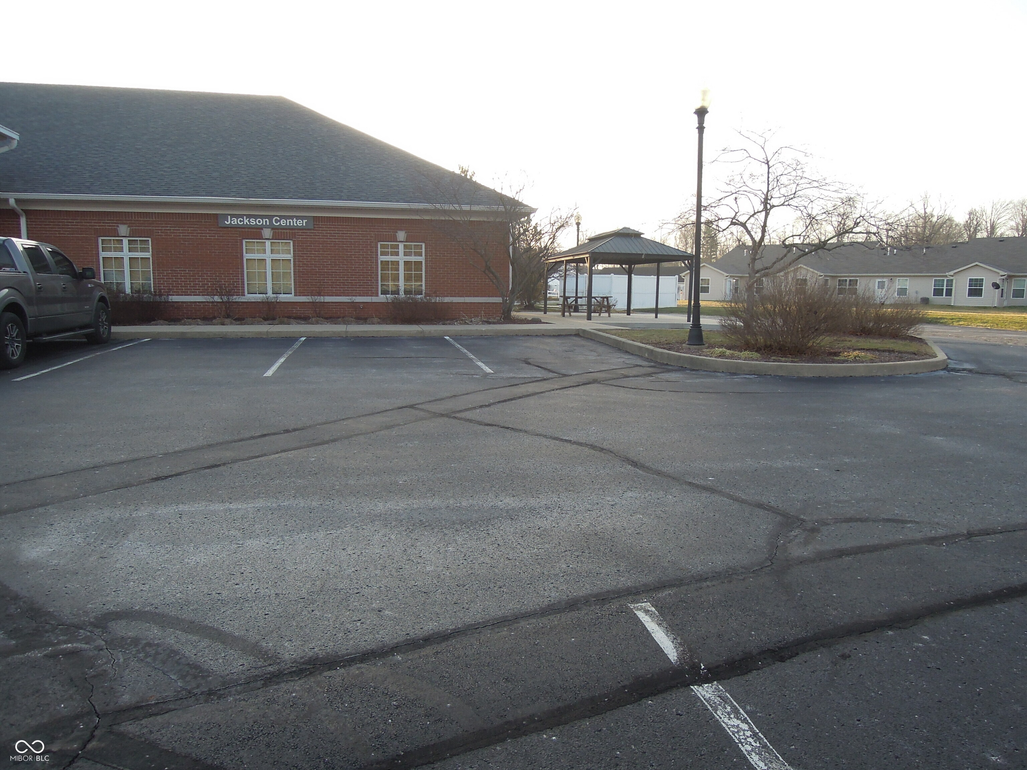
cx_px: 514
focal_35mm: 24
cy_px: 385
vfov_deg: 56.8
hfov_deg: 71.6
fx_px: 712
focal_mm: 4.3
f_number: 2.8
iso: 160
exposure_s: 1/400
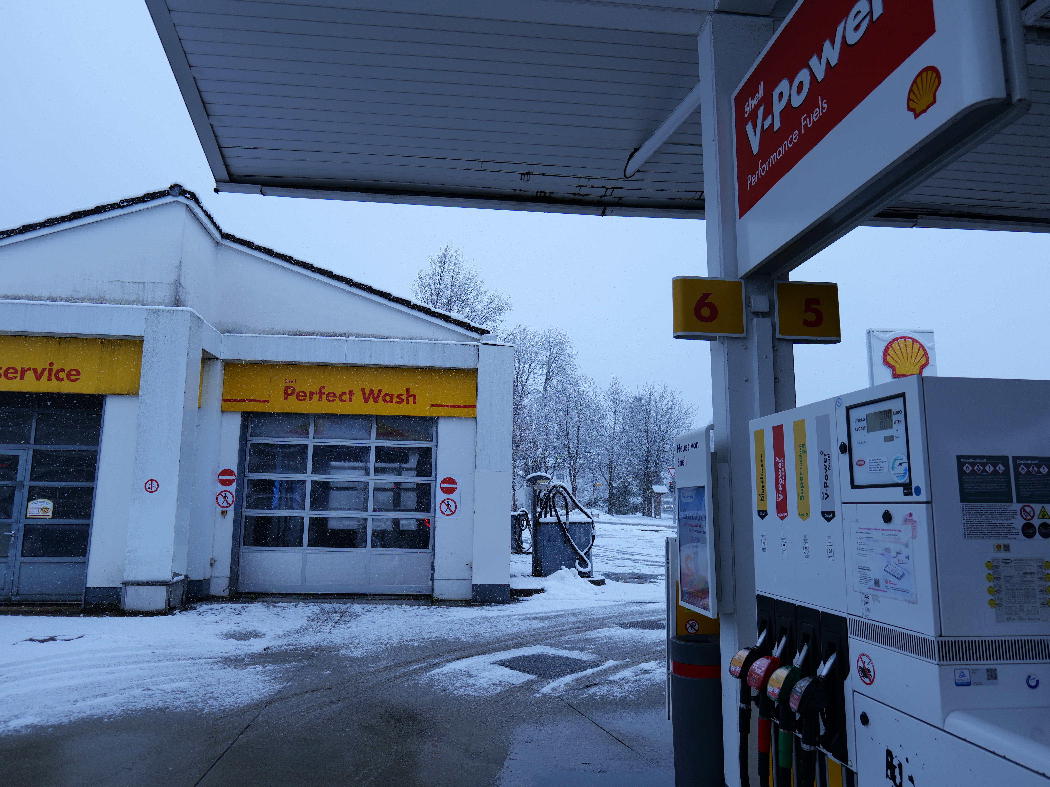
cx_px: 510
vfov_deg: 61.1
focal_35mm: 22
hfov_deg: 76.4
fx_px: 667
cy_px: 398
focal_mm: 20
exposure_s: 1/500
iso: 250
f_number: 3.5
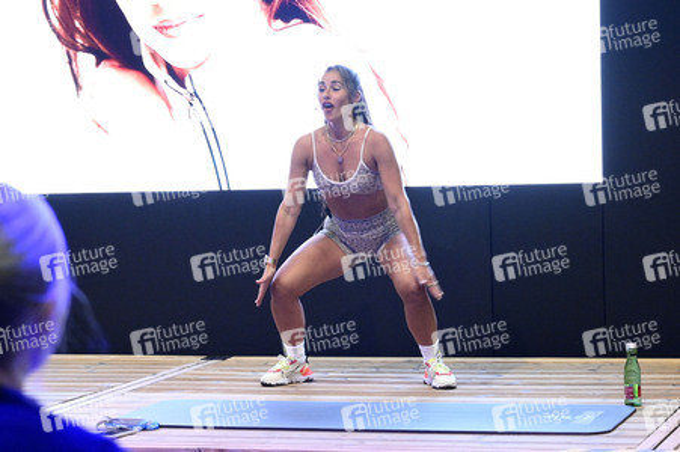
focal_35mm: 70
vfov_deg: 19.4
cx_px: 340
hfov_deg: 28.9
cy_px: 226
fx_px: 1321
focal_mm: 70
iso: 6400
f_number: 5.6
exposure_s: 1/200
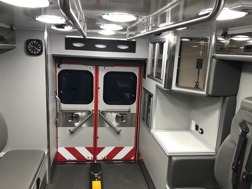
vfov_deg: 45.4
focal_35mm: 31
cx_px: 119
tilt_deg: -13.3
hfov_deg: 58.3
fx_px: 226
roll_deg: -2.2
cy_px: 101
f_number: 1.8
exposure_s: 1/40
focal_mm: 3.99
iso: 25
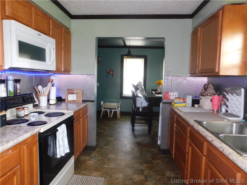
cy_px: 92
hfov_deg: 73.9
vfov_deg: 58.9
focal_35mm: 23
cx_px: 124
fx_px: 164
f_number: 3
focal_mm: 4
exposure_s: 1/30
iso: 200
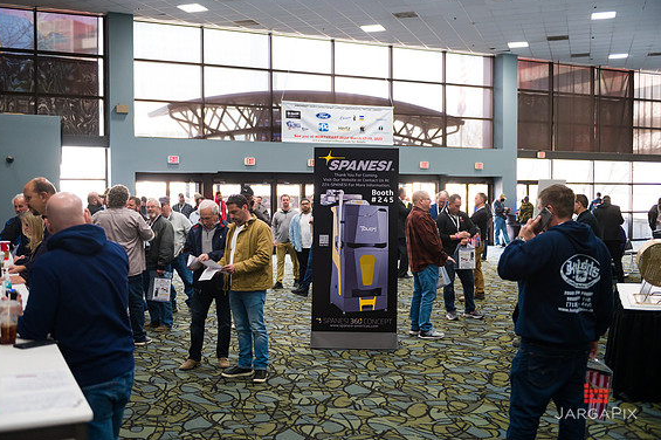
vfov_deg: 34.2
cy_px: 219
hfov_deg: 49.6
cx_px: 328
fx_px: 716
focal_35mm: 39
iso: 3200
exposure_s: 1/200
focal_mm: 38
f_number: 3.2
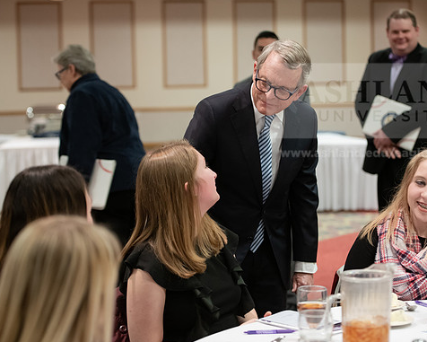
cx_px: 240
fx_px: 1011
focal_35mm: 80
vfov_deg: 19.2
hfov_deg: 23.8
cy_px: 172
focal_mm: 70
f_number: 3.2
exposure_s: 1/200
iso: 3200
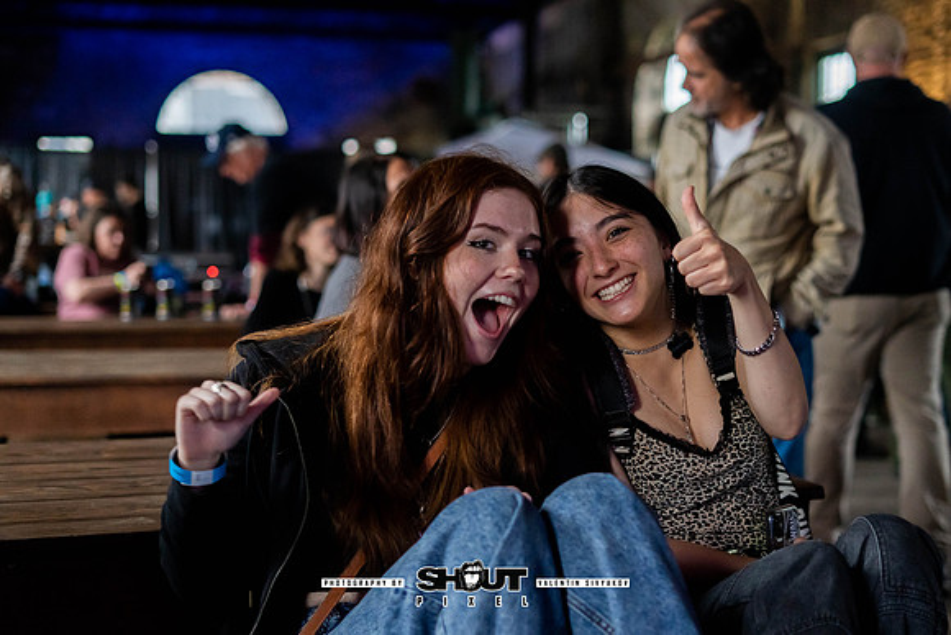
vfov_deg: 24.9
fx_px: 1437
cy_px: 335
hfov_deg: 36.6
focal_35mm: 54
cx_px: 517
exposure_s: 1/200
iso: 2500
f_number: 2.2
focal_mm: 50
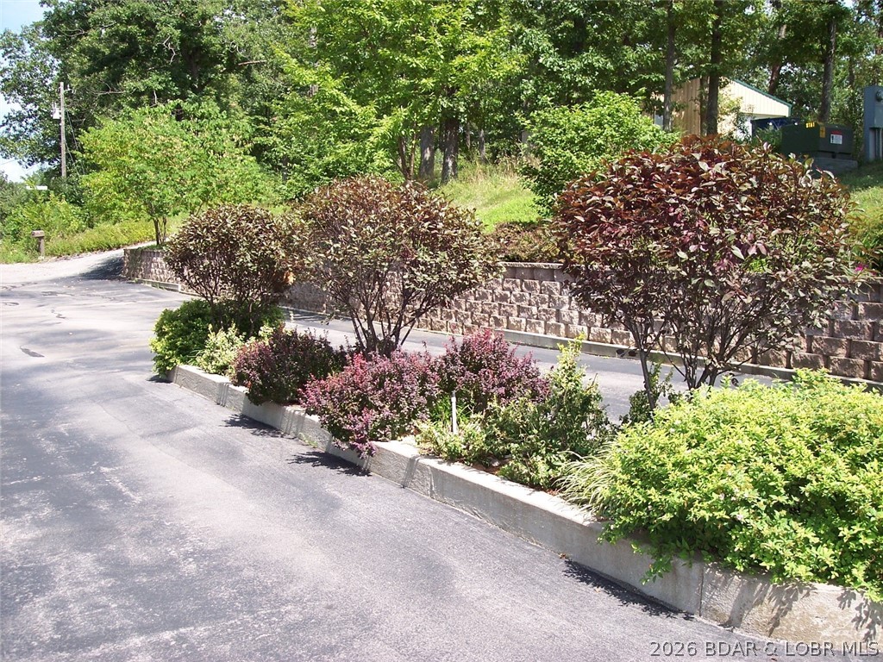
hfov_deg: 47.9
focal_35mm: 39
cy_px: 331
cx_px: 442
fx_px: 995
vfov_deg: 36.8
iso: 100
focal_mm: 8
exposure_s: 1/350
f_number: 3.4
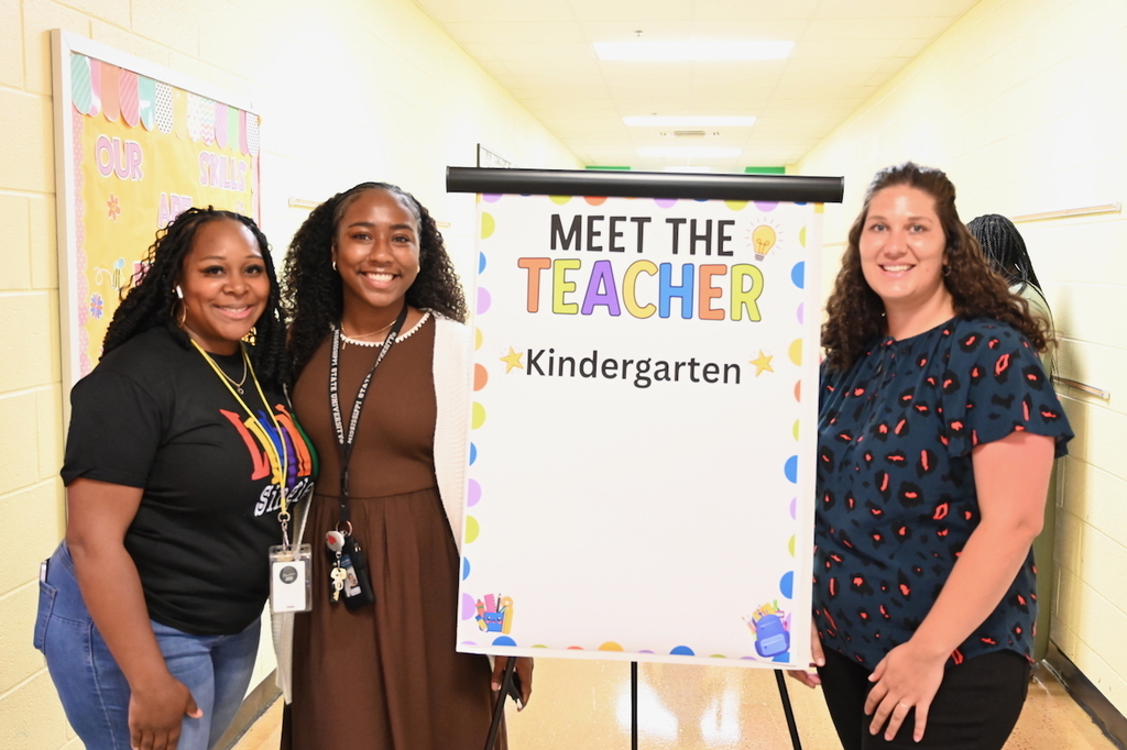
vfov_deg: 35.9
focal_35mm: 37
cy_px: 375
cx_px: 564
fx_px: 1158
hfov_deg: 51.9
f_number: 4
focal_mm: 37
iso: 5600
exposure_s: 1/60
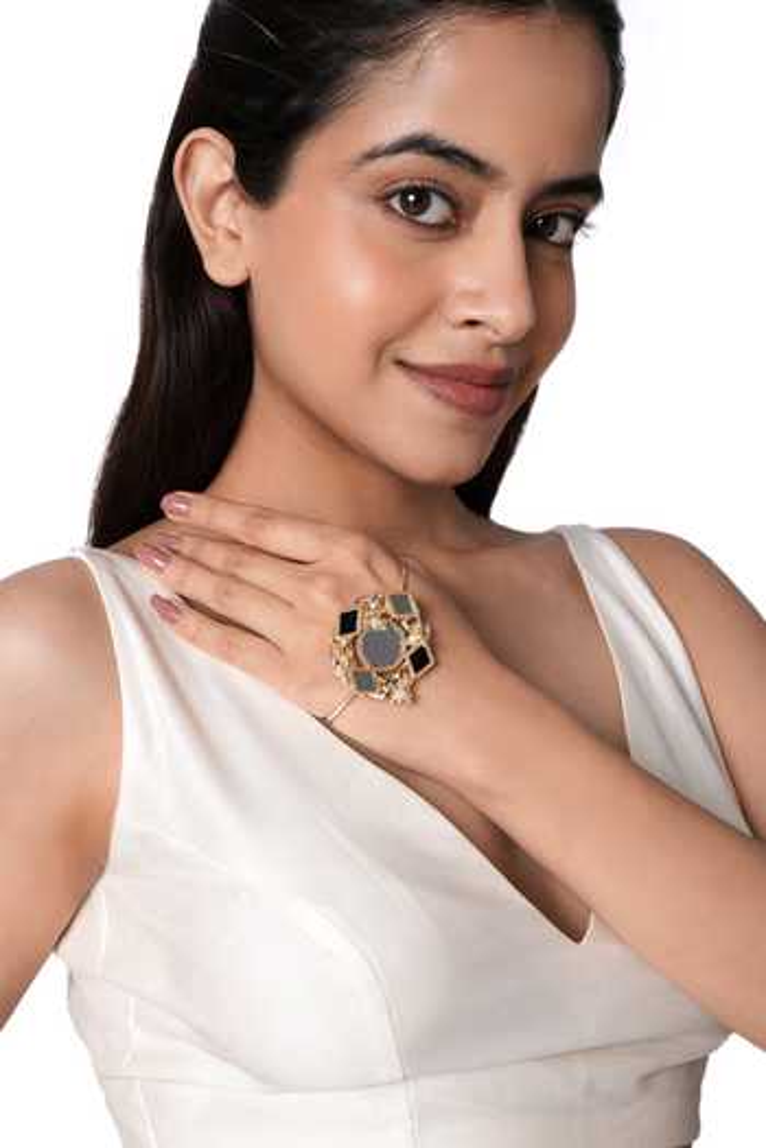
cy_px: 574
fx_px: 1117
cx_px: 383
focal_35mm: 35
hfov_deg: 37.9
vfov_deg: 54.4
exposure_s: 1/125
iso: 125
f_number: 9.5
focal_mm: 35
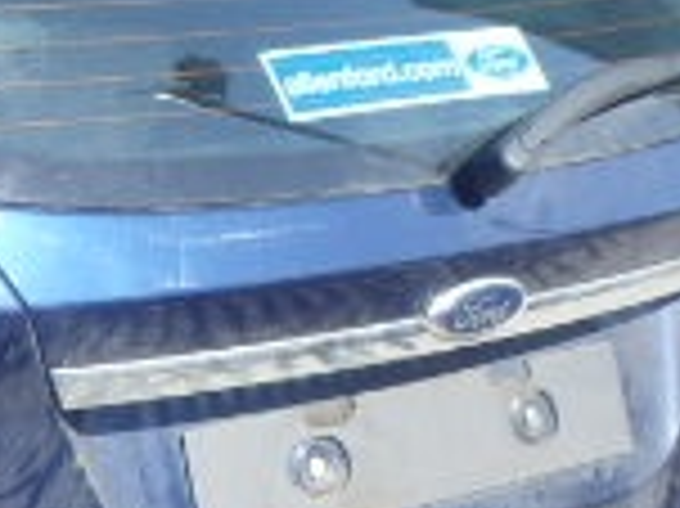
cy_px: 360
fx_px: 2493
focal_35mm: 127
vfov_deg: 11.6
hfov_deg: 14.1
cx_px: -464
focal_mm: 5.4
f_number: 4.1
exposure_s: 1/320
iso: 125
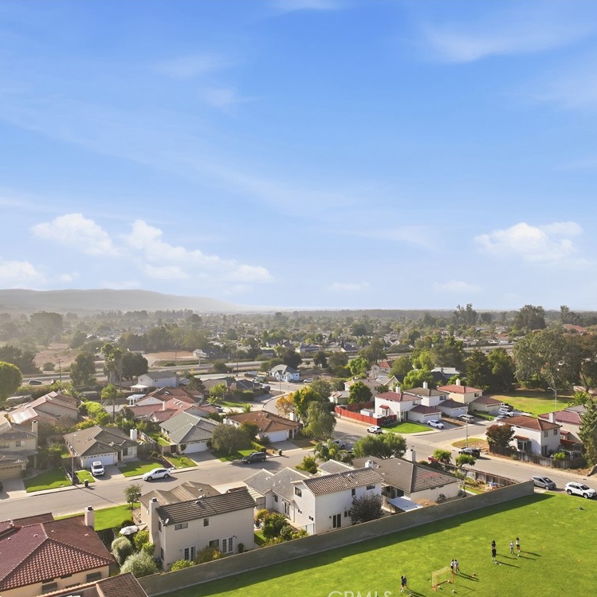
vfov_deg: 55.6
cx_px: 328
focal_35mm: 29
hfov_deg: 55.5
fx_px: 566
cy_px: 304
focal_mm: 12.3
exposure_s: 1/4000
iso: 190
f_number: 2.8
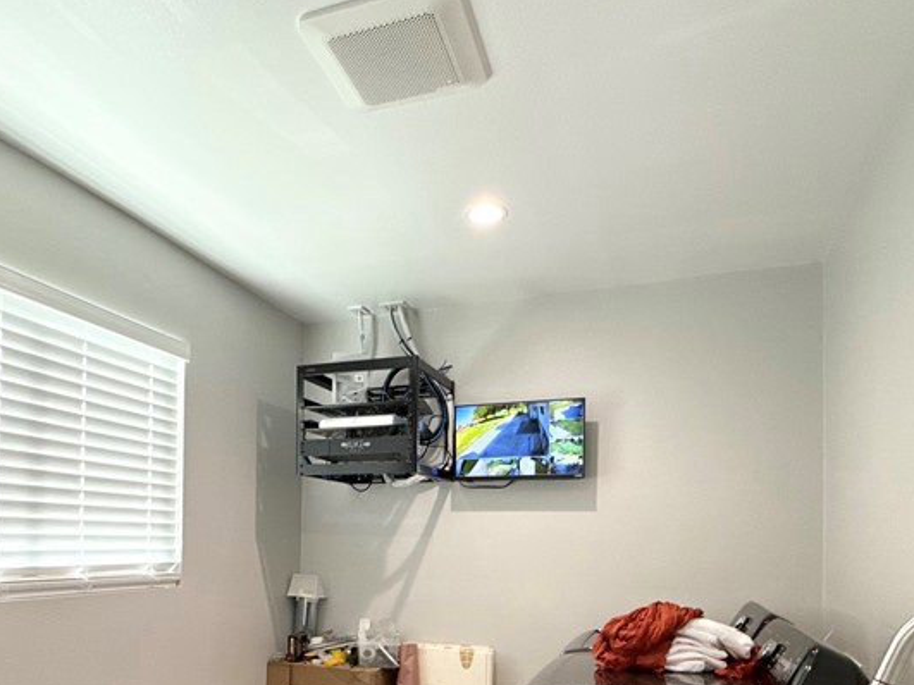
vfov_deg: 48.6
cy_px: 542
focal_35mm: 27
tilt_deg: +0.7
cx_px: 377
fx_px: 713
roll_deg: +0.2
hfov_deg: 64.9
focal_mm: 2.22
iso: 200
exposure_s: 1/120
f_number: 2.2
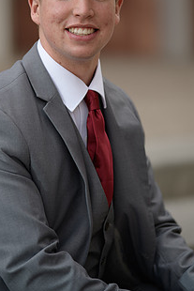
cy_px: 93
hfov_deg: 6.1
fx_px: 1817
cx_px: 83
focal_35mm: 225
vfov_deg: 9.1
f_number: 2.8
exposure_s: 1/640
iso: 250
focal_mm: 155
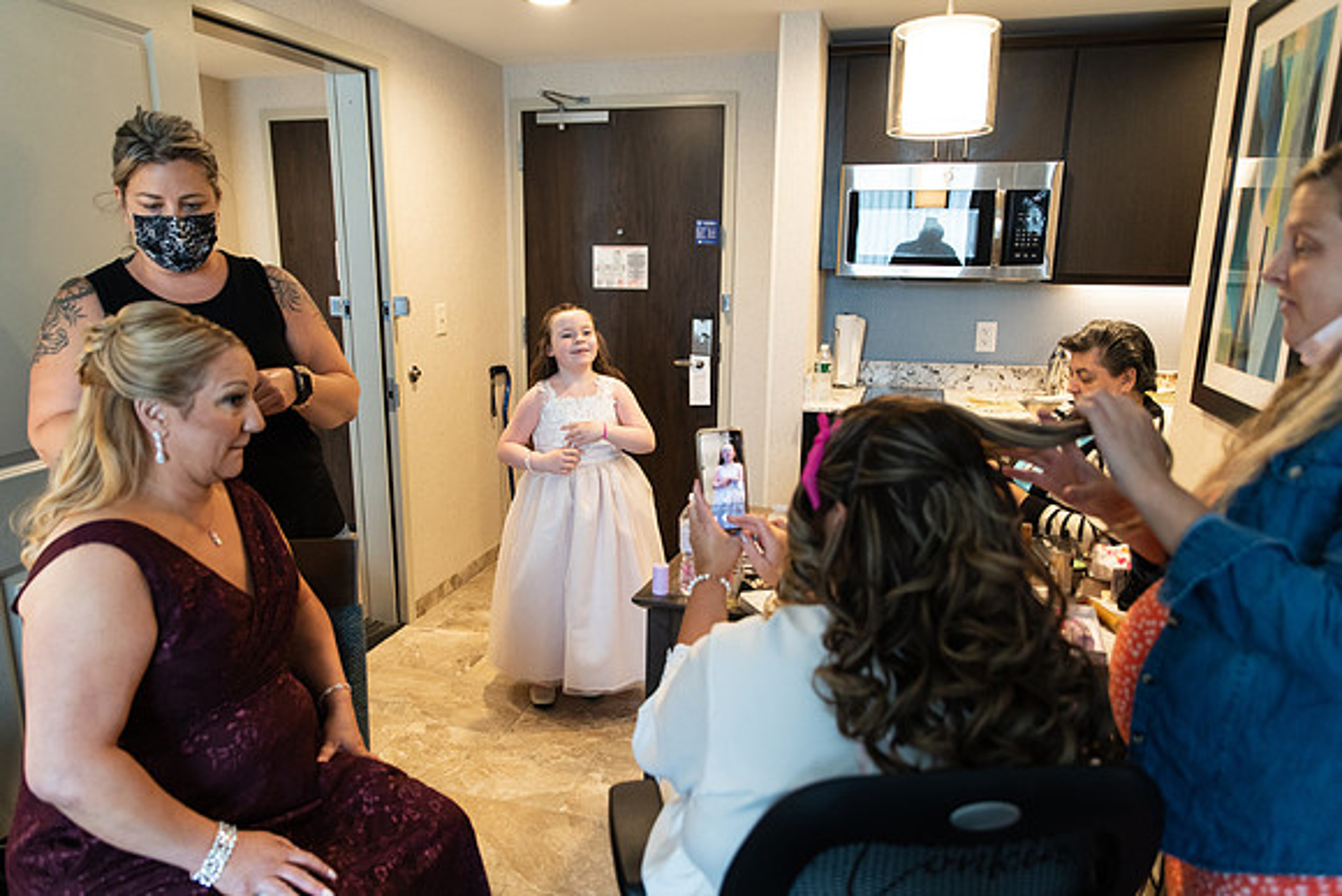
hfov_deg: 73.7
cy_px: 448
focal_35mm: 24
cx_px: 671
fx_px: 895
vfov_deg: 53.2
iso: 2000
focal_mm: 24
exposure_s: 1/250
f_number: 2.8
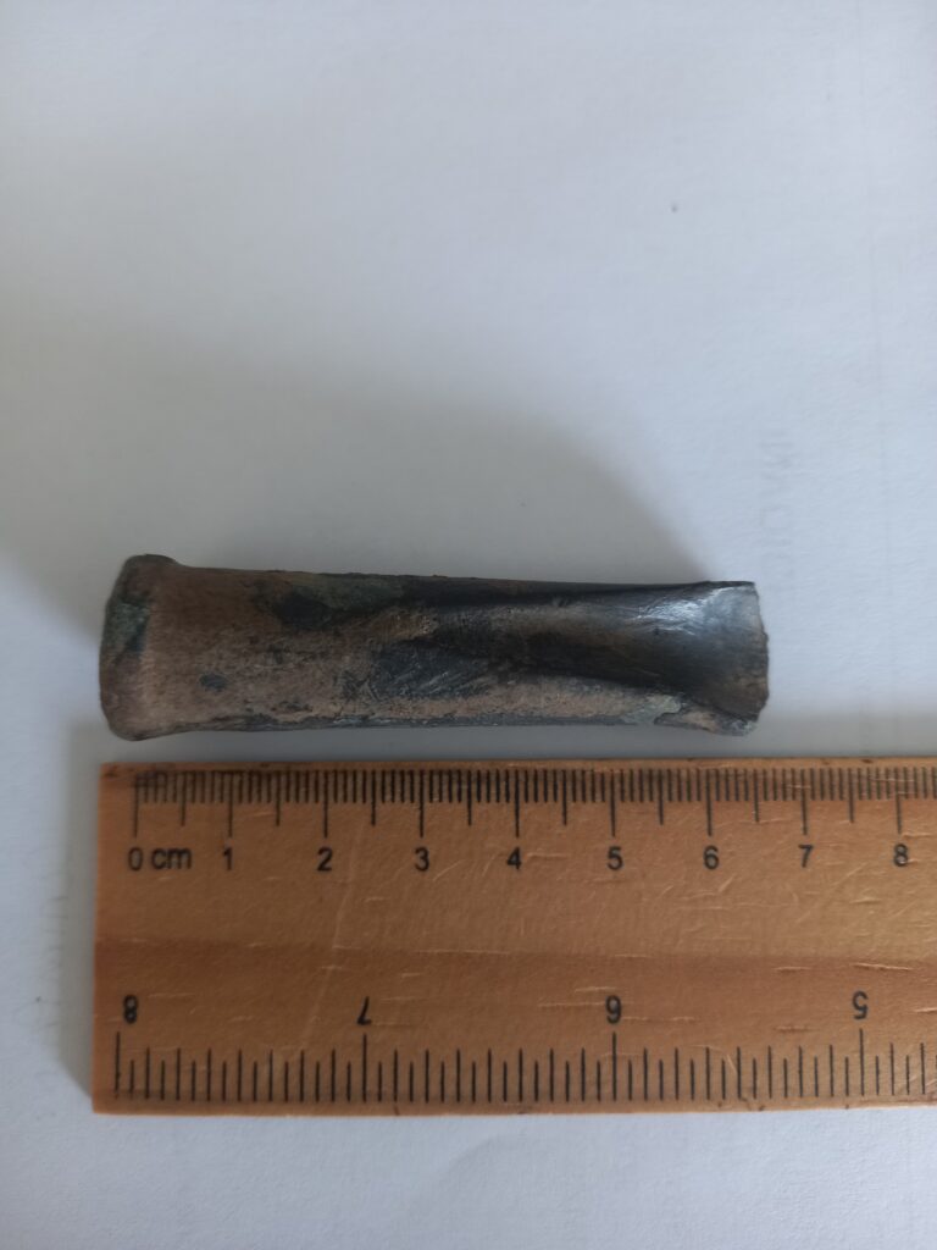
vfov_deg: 69.4
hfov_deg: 54.9
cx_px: 468
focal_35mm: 25
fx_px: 902
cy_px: 625
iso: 160
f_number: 2
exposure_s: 1/33.3
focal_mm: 4.6
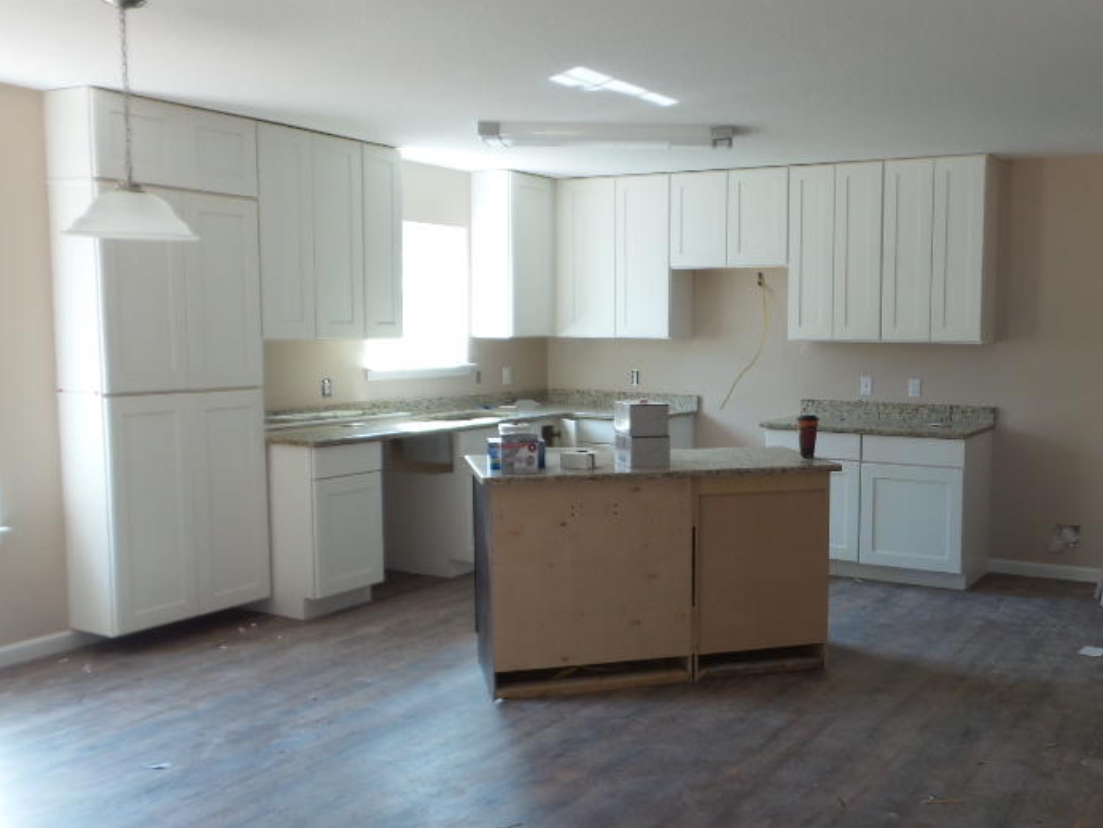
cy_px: 435
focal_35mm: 34
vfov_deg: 41.8
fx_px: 1084
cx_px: 724
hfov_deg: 53.0
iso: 100
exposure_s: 1/30
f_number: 3.2
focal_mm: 4.1
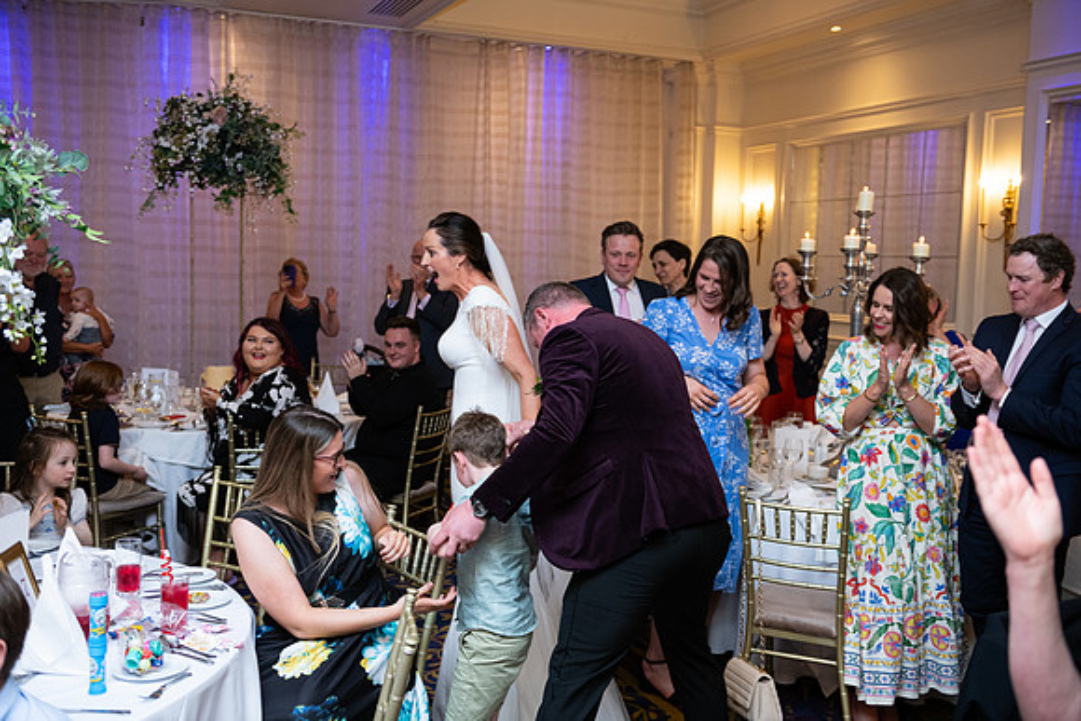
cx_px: 540
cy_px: 360
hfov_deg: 53.1
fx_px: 1081
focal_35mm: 36
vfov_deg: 36.9
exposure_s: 1/160
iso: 800
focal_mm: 36
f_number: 3.5
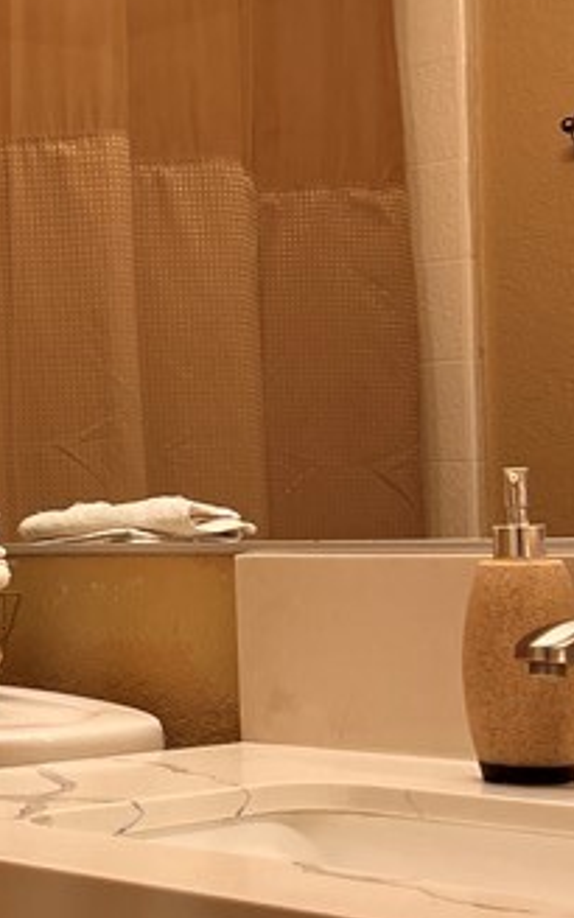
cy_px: 403
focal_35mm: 86
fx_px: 2153
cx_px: -255
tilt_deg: +2.2
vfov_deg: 24.1
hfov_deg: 14.3
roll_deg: +0.3
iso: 64
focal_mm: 5.7
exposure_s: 1/128
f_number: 1.5
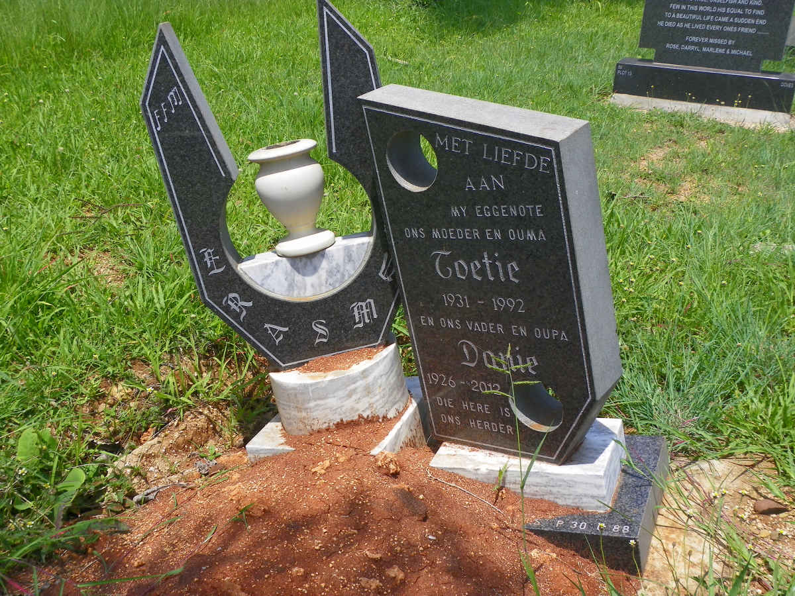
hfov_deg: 47.9
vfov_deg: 36.8
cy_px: 298
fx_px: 896
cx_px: 398
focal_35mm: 39
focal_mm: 6.9
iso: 64
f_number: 5
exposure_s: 1/320
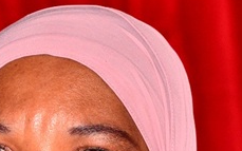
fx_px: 4610
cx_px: 107
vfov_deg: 1.9
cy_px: 277
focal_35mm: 699
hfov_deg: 3.0
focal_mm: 105
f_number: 5.6
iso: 500
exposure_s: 1/60
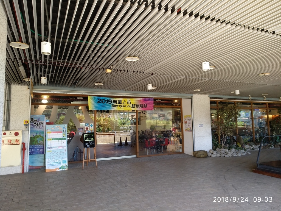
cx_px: 140
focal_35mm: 22
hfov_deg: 76.4
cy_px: 106
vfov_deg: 61.1
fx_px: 179
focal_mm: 3.81
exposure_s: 1/60
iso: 200
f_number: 2.2
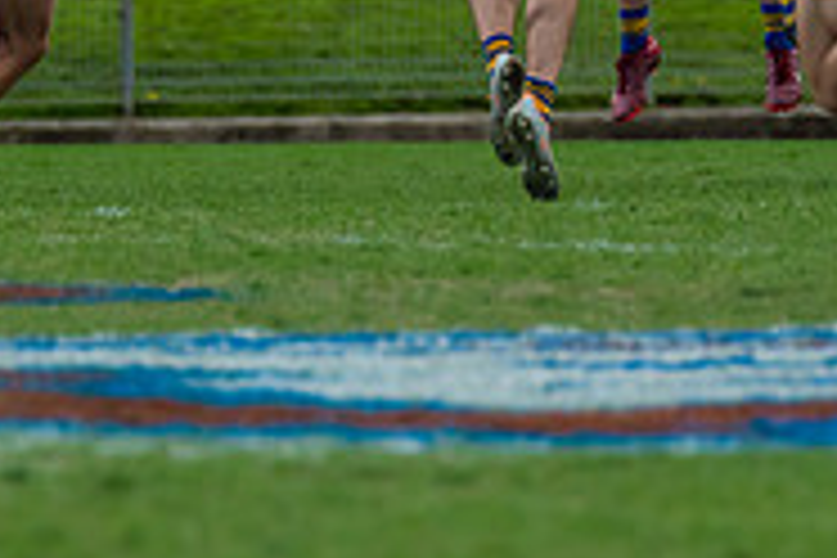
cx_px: 575
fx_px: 35802
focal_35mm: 1540
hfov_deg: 1.3
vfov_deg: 0.9
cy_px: -272
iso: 800
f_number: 5.6
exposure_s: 1/1600
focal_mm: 420
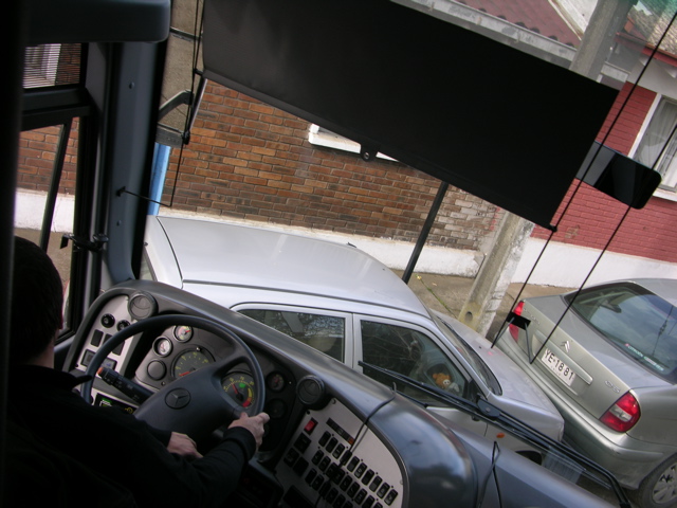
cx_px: 338
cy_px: 254
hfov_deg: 52.6
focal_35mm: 35
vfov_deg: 40.7
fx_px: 685
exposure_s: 1/81.2
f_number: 4
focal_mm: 8.9
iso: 50
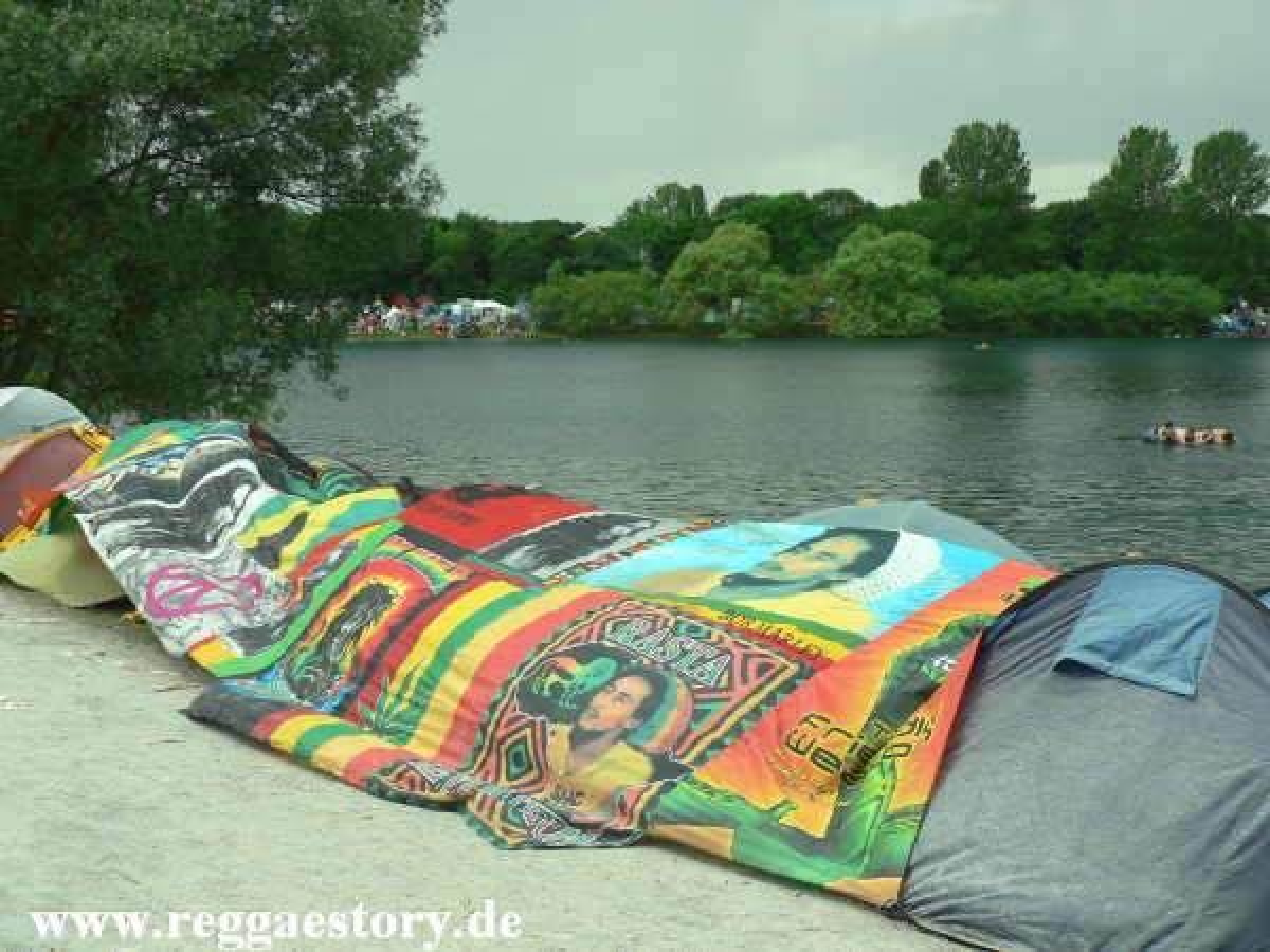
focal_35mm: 58
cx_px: 635
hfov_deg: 33.2
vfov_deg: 25.2
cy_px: 476
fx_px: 2128
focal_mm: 9.9
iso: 64
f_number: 4
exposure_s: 1/250
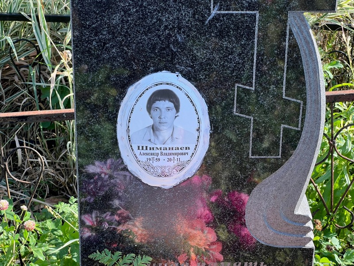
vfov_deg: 19.1
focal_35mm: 77
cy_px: 133
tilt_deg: -22.0
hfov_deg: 25.3
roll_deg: -1.2
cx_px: 177
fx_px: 787
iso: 32
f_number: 2.8
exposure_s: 1/249
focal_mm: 9
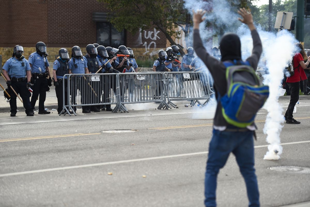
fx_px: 878
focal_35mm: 102
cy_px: 104
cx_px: 155
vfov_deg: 13.4
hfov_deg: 20.0
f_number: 2.8
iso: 500
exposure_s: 1/4000
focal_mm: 102
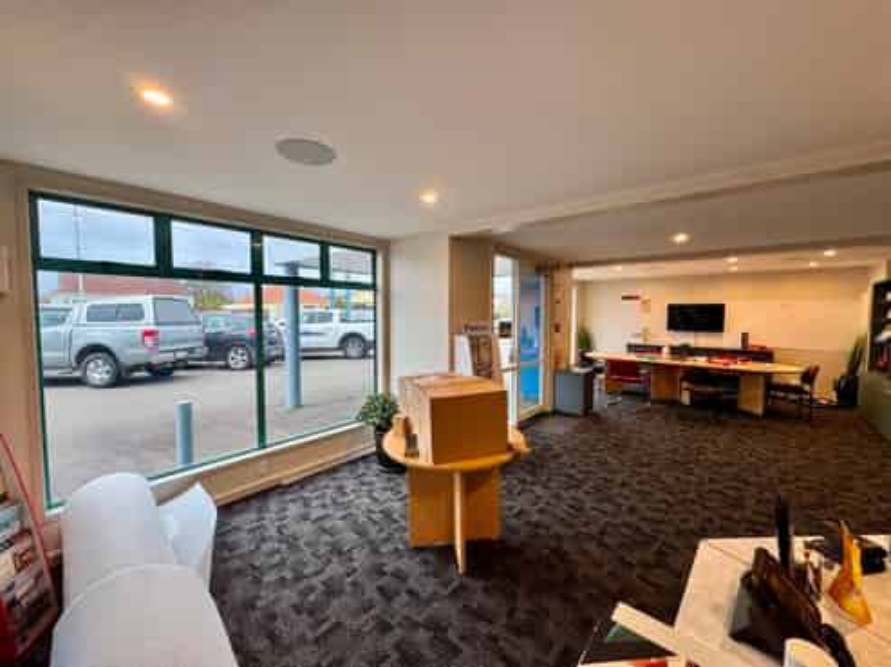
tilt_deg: -2.4
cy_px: 334
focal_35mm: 14
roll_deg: +0.1
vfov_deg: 85.6
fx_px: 360
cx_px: 446
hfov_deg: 102.1
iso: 160
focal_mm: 2.22
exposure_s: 1/100
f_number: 2.2
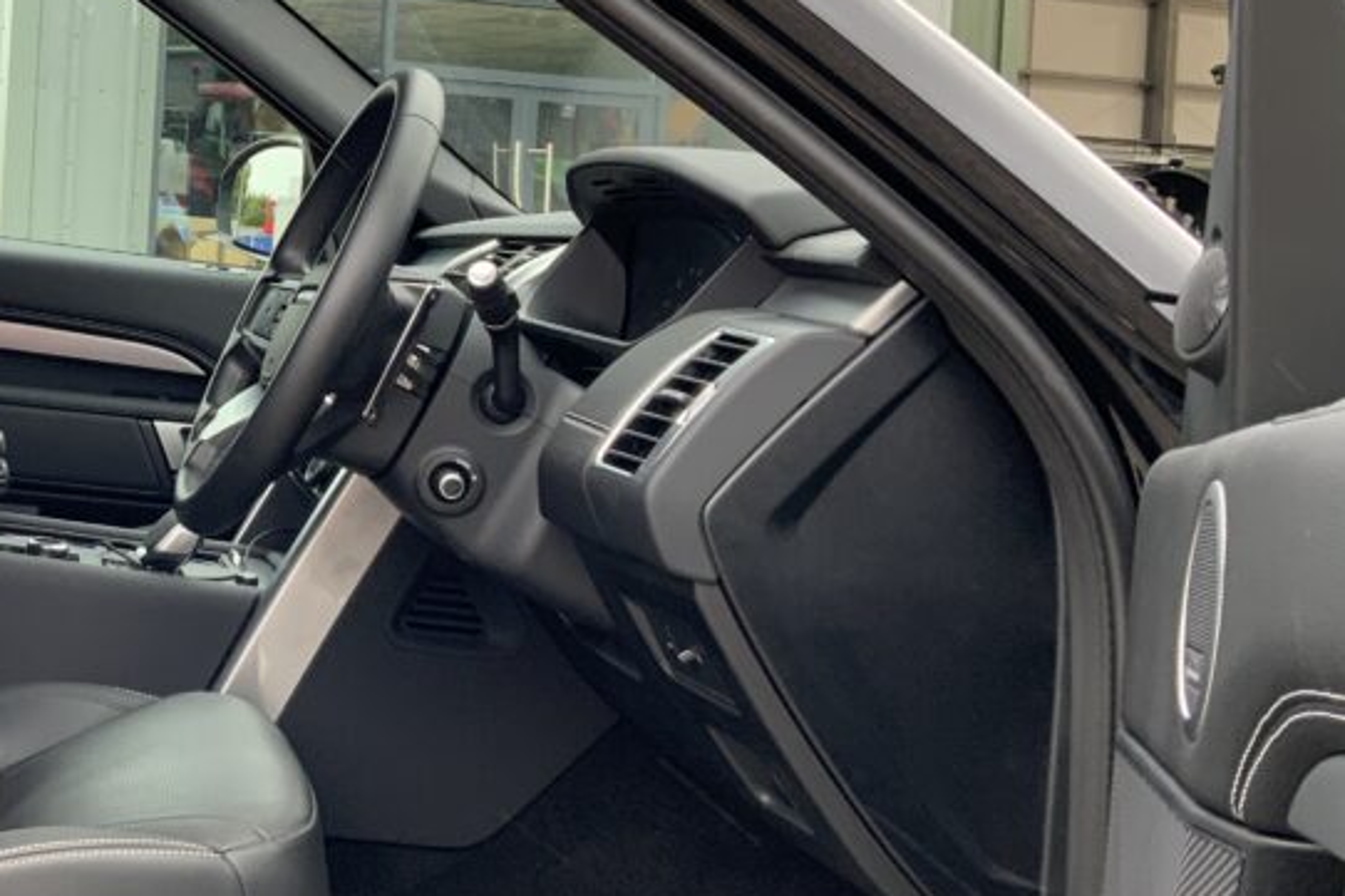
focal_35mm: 57
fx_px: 2129
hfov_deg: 33.3
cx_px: 139
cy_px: 208
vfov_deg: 23.5
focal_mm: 3
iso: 50
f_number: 1.8
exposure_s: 1/122
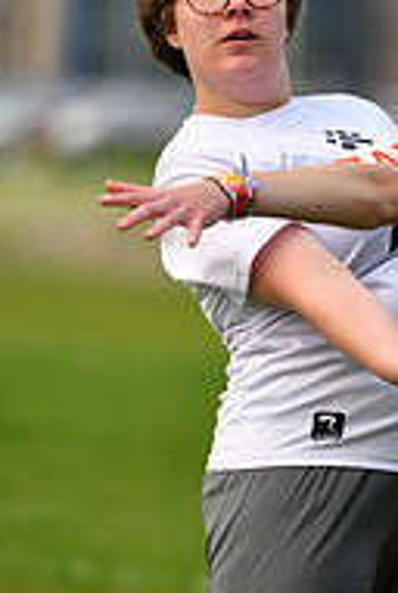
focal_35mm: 1058
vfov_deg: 1.9
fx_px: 17481
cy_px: 354
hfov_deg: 1.3
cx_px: 246
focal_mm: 300
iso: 450
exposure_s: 1/3200
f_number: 4
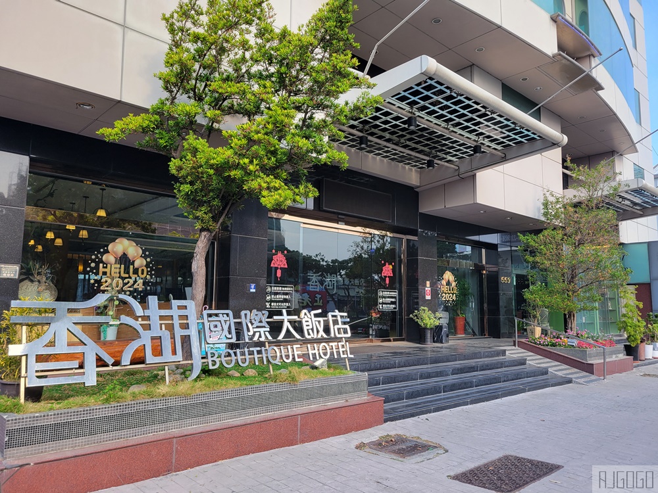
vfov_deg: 53.1
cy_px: 246
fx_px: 494
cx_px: 329
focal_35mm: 26
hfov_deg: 67.3
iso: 40
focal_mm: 5.4
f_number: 1.8
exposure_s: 1/282
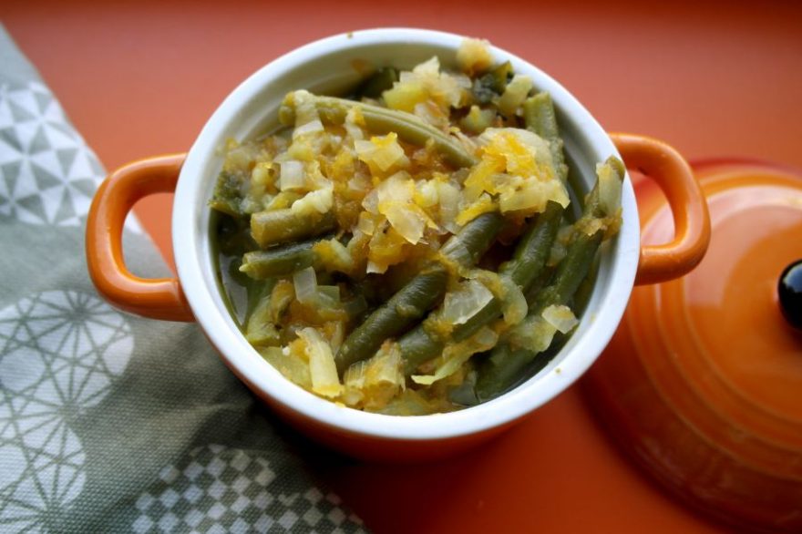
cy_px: 267
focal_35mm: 33
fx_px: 735
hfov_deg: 57.2
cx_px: 401
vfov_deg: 39.9
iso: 400
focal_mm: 22
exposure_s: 1/80
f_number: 3.5
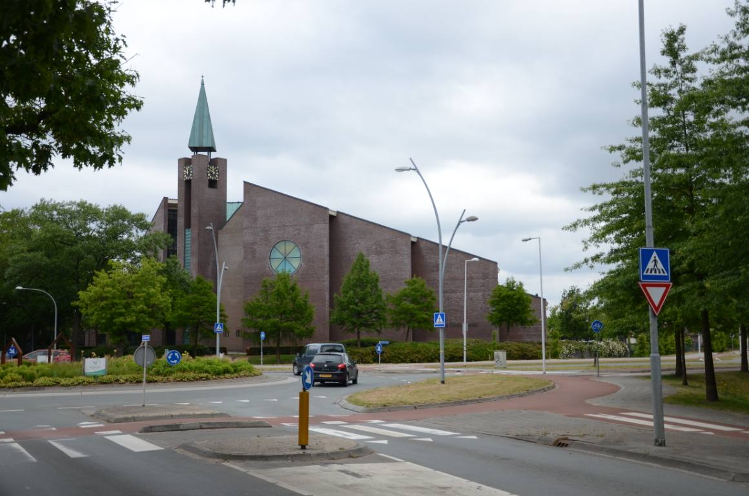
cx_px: 374
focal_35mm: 42
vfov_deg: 31.7
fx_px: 872
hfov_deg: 46.5
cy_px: 248
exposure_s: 1/2000
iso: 400
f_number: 4
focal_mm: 28
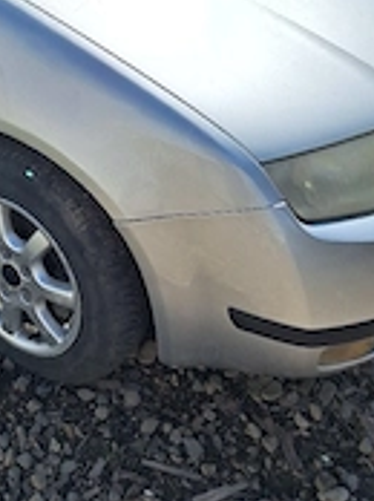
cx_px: -37
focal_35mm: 53
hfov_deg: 25.5
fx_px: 765
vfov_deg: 33.0
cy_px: -9
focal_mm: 5.54
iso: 40
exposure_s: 1/5000
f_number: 1.8
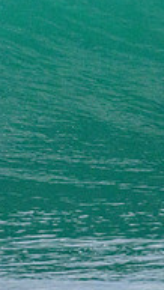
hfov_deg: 0.4
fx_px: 26567
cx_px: -177
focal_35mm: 3447
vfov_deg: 0.6
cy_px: -35
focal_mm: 800
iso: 1400
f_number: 11
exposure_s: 1/2000
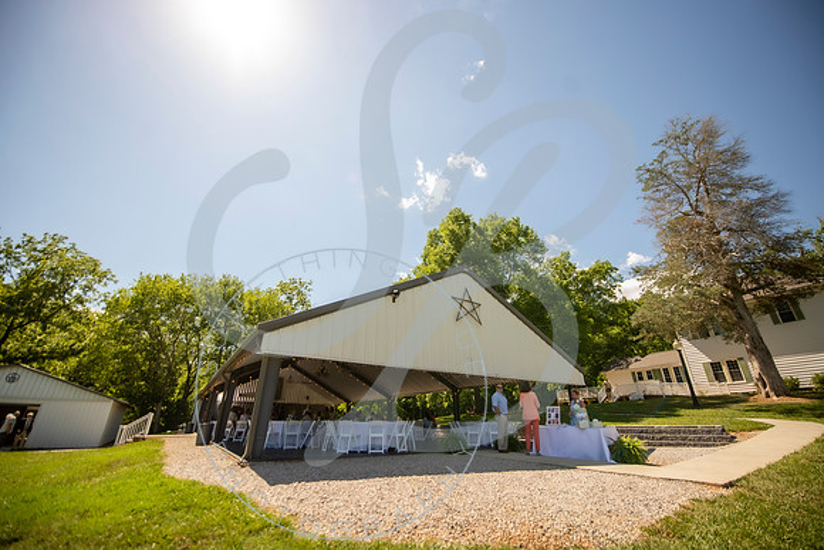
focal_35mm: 14
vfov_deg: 81.2
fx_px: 321
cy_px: 275
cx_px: 412
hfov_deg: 104.2
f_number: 2.8
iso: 200
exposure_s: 1/2000
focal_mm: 14
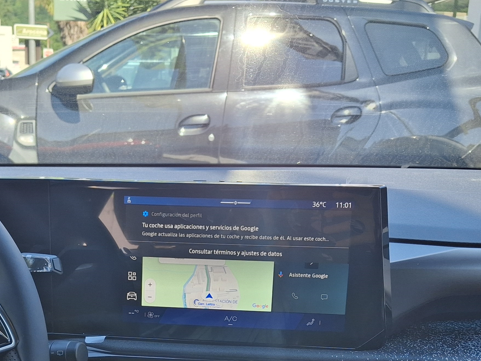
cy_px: 361
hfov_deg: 33.0
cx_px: 164
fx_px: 806
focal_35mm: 58
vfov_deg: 24.1
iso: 25
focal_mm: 4.69
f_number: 1.8
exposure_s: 1/146
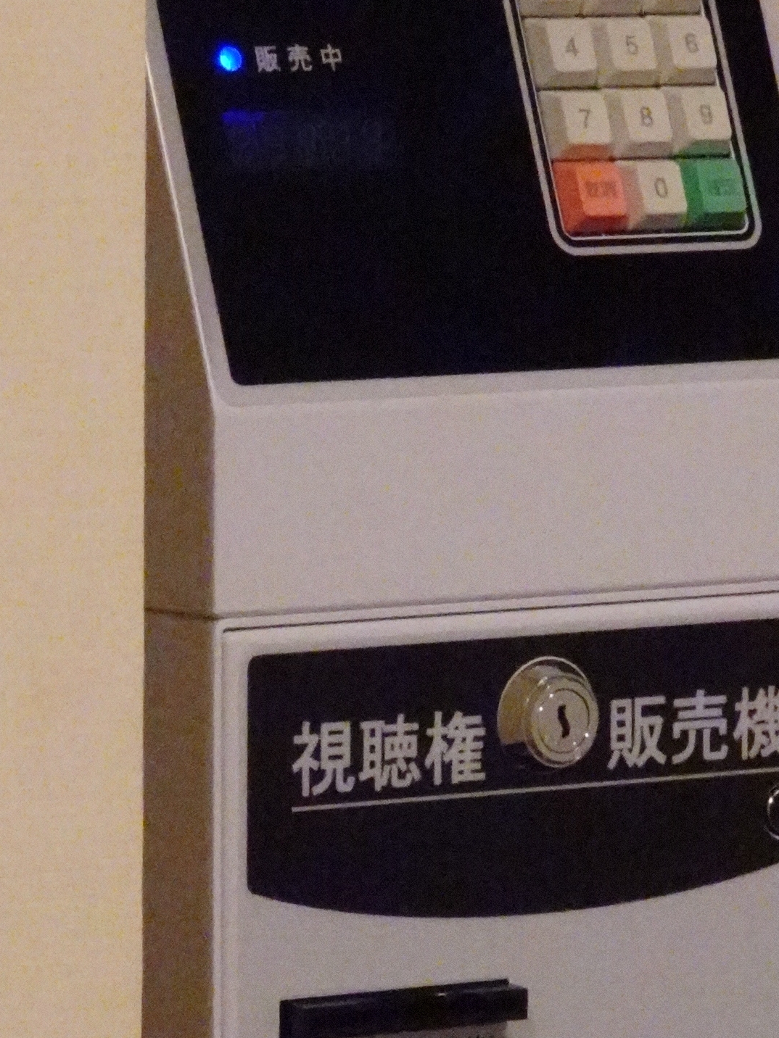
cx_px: 544
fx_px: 9632
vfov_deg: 6.2
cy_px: 795
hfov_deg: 4.6
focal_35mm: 321
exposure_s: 1/30
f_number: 5.6
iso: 3200
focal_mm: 19.98
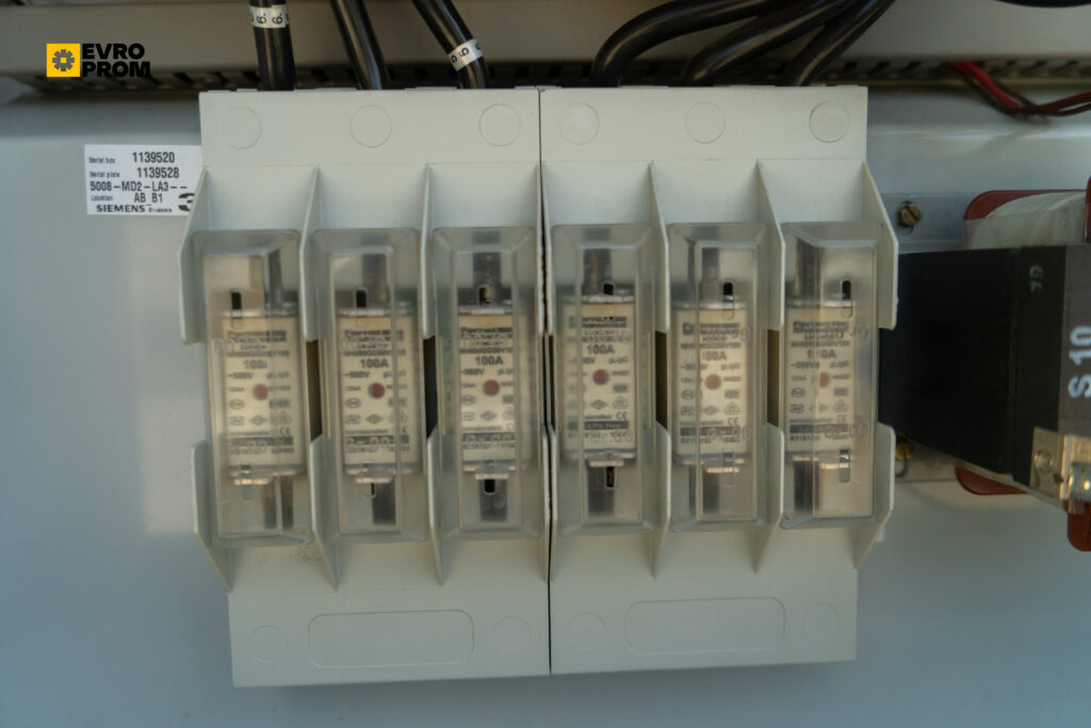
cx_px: 546
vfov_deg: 51.3
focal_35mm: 25
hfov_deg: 71.5
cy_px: 364
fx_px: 758
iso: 500
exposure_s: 1/800
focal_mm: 25
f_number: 4
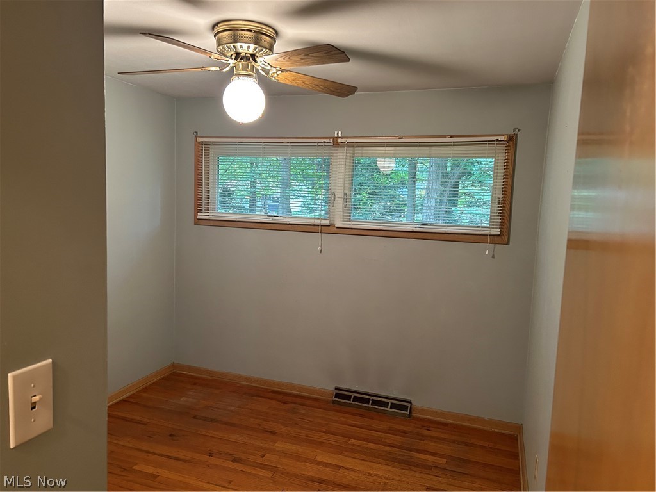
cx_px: 328
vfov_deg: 53.1
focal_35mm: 26
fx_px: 493
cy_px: 246
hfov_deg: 67.3
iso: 250
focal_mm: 5.7
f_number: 1.5
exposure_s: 1/60
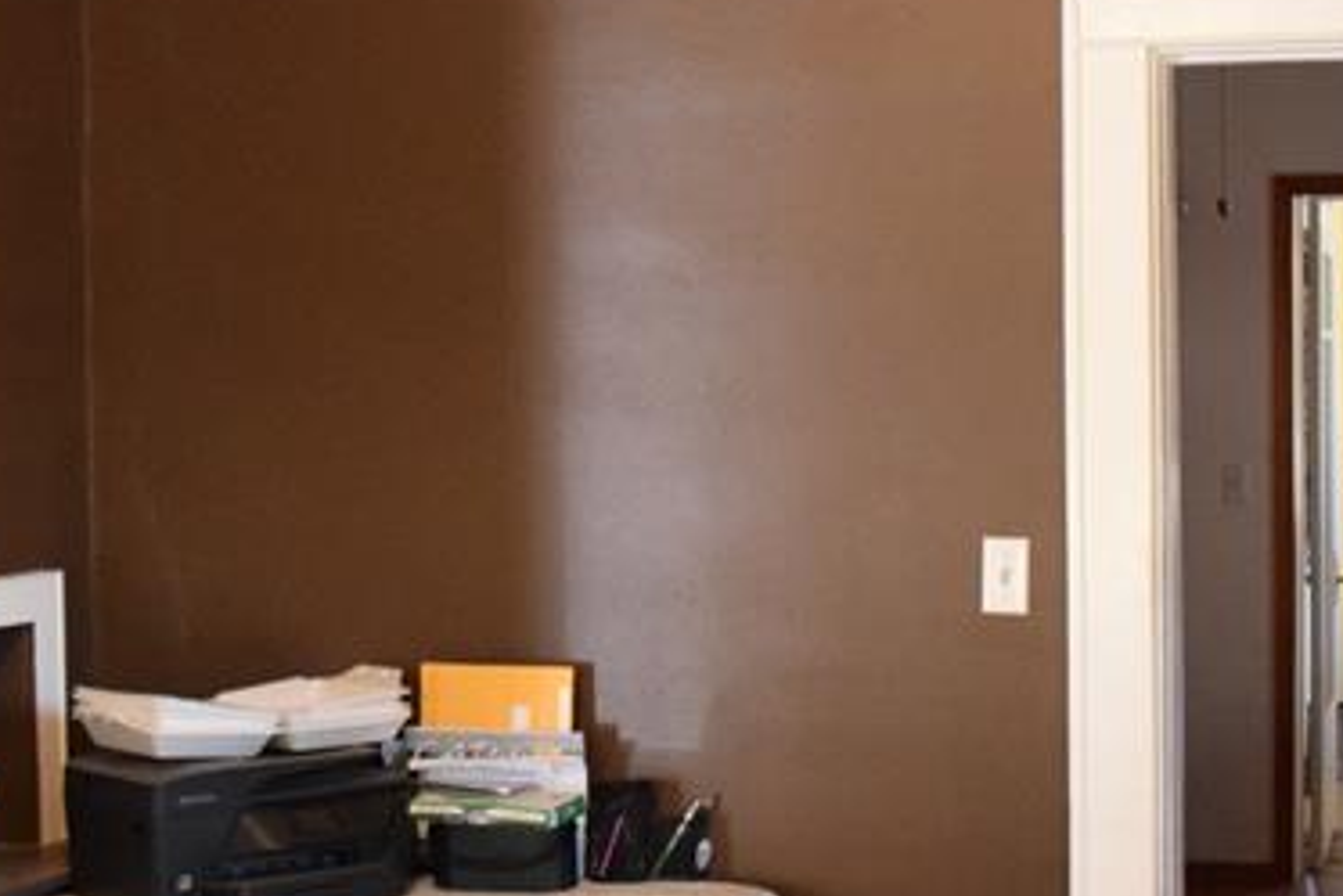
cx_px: 812
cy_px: 367
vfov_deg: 18.4
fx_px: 2762
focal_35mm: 74
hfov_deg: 27.3
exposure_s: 1/100
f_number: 3.5
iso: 3200
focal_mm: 18
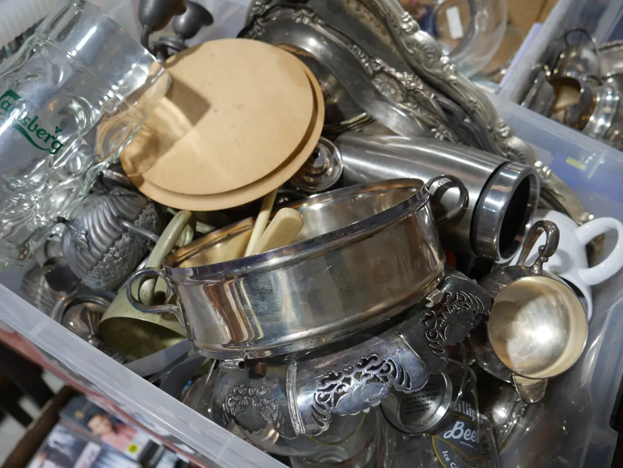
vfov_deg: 44.2
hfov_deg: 56.8
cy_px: 234
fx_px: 576
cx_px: 312
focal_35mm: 32
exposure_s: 1/60
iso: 200
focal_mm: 16
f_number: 3.6
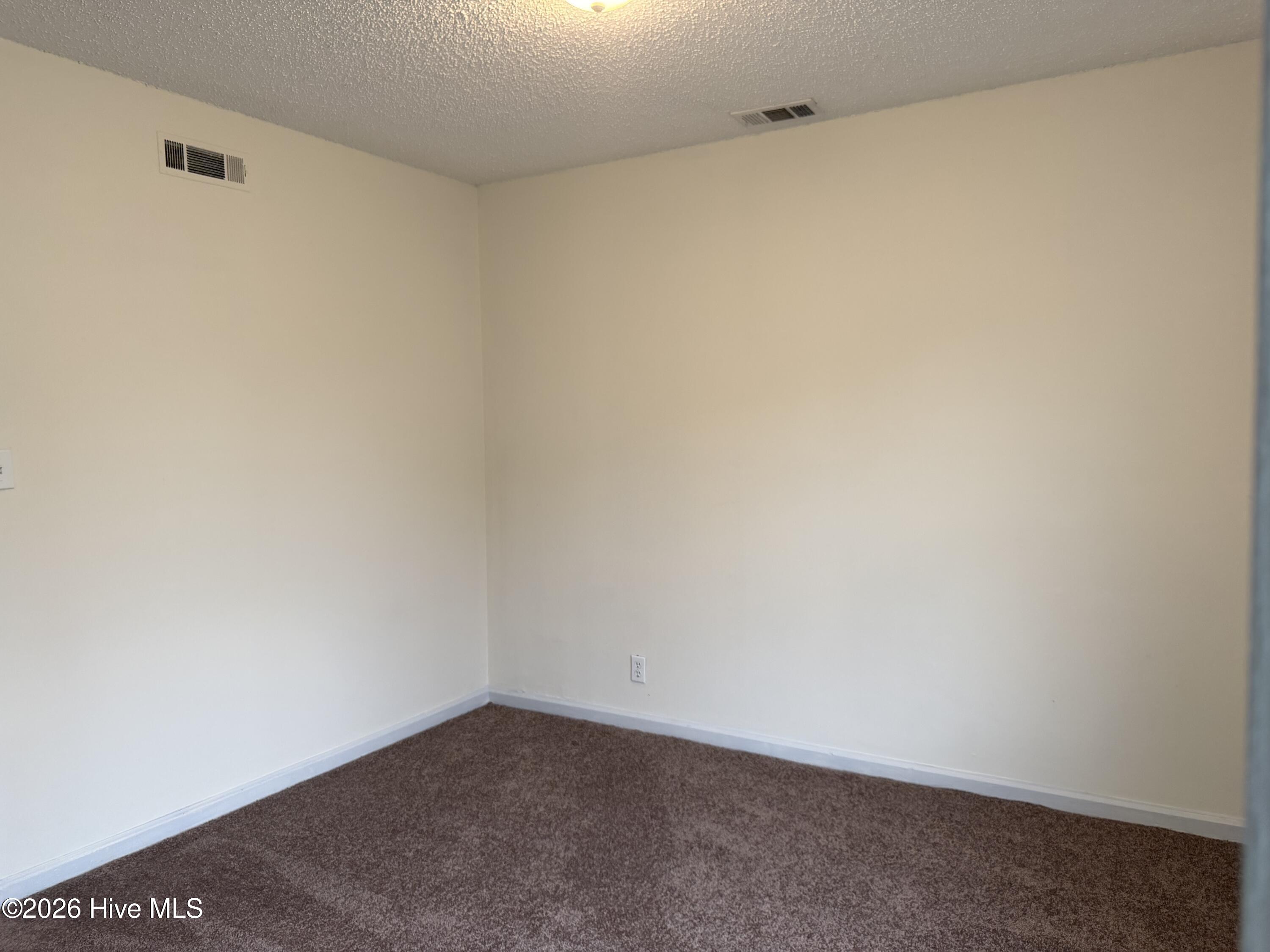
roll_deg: +1.8
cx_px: 635
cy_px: 476
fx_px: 881
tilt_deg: -1.9
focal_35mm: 24
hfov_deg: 71.6
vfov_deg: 56.8
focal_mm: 6.76
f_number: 1.78
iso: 200
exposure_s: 1/120
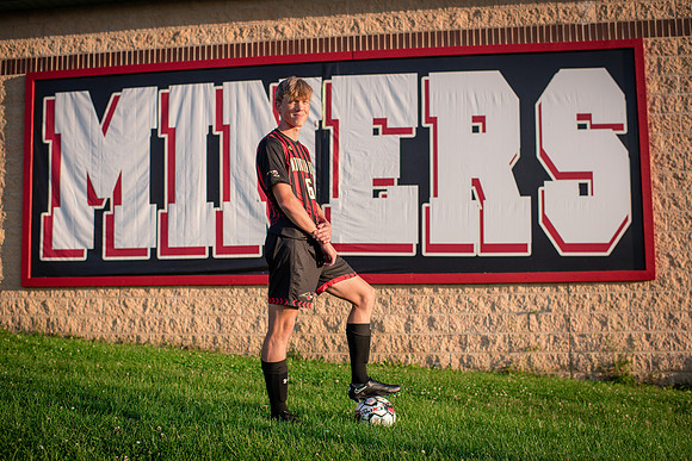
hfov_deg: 50.8
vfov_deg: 35.2
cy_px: 220
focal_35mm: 38
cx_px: 352
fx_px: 728
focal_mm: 35
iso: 320
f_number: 2.8
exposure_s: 1/2500
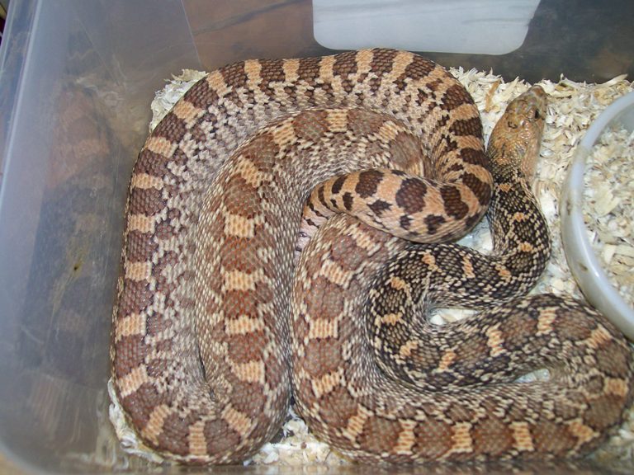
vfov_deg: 39.7
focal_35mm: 36
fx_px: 659
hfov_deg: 51.4
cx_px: 317
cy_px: 238
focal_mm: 6
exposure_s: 1/64
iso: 80
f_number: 2.7
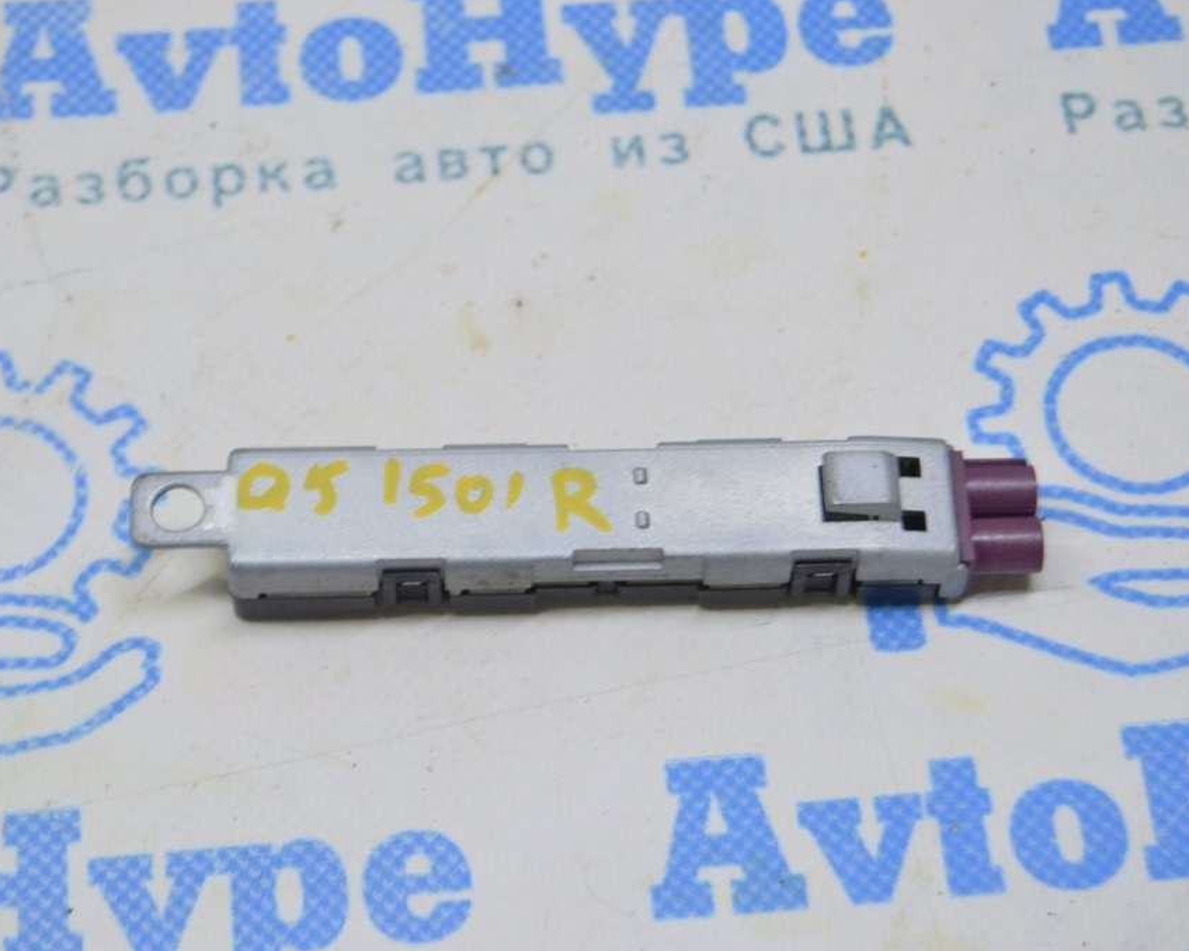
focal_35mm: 94
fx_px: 3291
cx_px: 531
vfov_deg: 16.4
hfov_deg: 20.5
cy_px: 476
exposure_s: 1/20
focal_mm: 55
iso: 400
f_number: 5.6
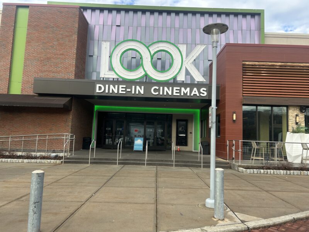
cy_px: 116
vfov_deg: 53.1
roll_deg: -3.4
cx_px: 154
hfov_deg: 67.3
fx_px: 232
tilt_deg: +5.4
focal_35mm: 26
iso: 50
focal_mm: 5.7
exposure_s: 1/917
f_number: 1.5
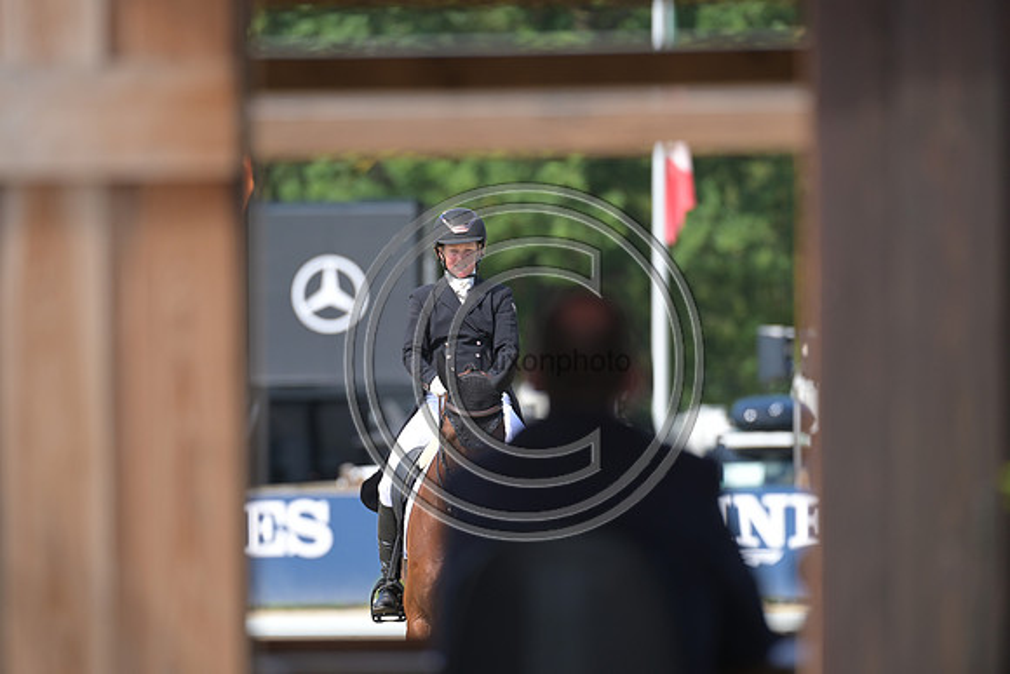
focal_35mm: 400
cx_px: 505
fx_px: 11224
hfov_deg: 5.2
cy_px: 337
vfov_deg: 3.4
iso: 560
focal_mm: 400
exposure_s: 1/1250
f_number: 5
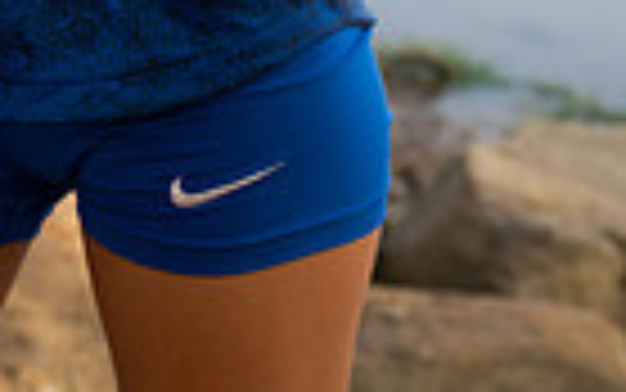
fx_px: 2594
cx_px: 32
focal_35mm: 152
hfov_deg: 13.6
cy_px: -590
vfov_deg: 7.9
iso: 250
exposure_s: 1/400
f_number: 4.5
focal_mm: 46
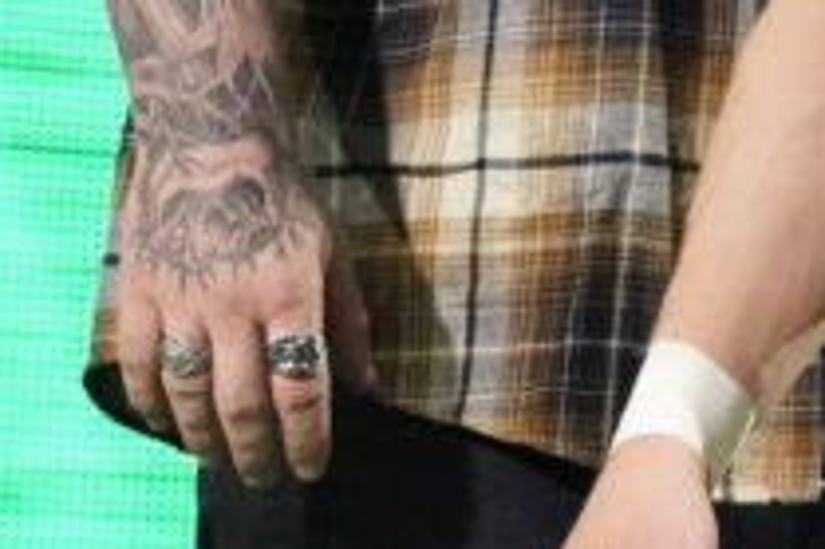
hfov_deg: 8.3
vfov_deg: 5.5
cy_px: -389
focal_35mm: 245
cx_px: 1093
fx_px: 5610
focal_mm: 50
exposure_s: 1/640
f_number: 4
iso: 12800
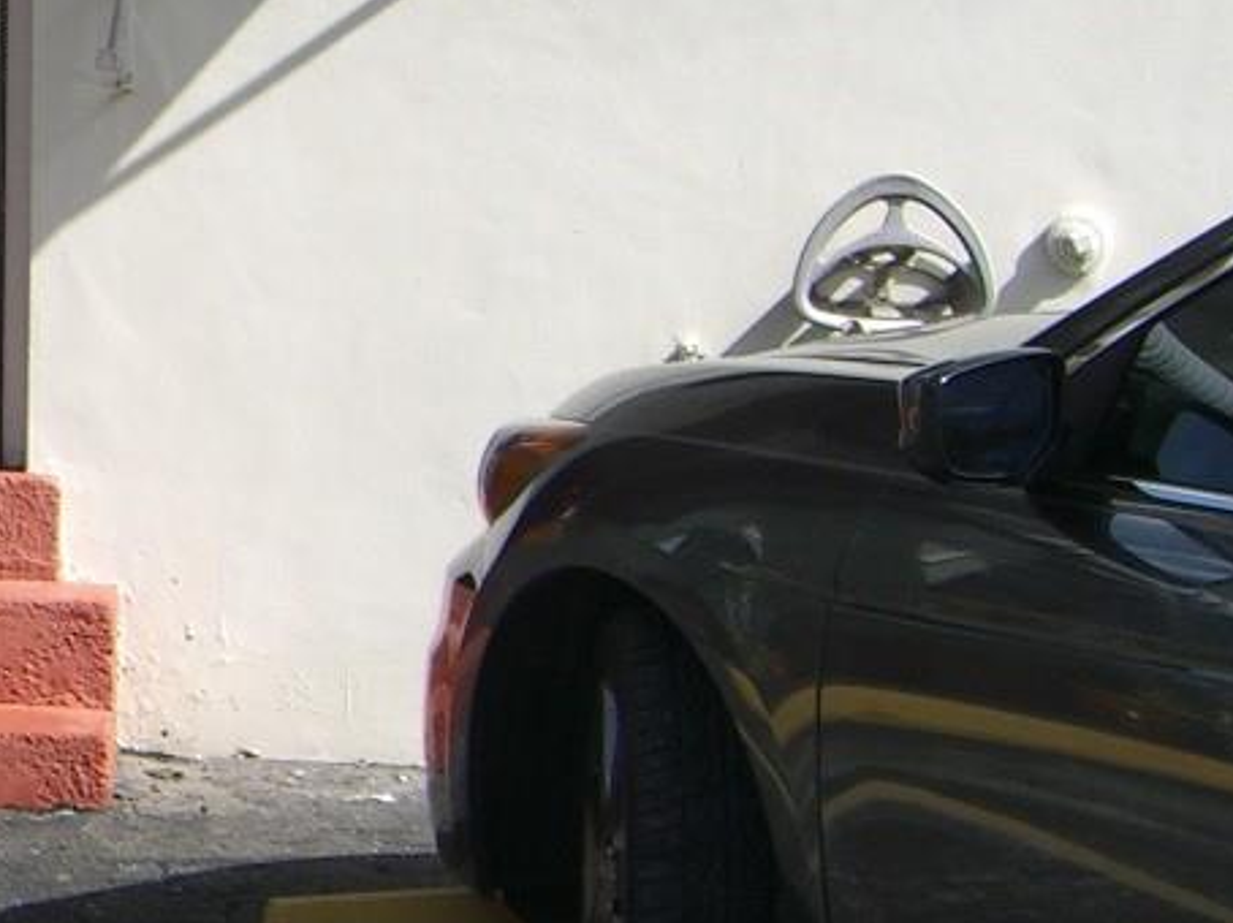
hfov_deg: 13.7
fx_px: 4770
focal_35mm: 134
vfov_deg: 11.0
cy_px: 299
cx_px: -709
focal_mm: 7.9
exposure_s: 1/160
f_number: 8
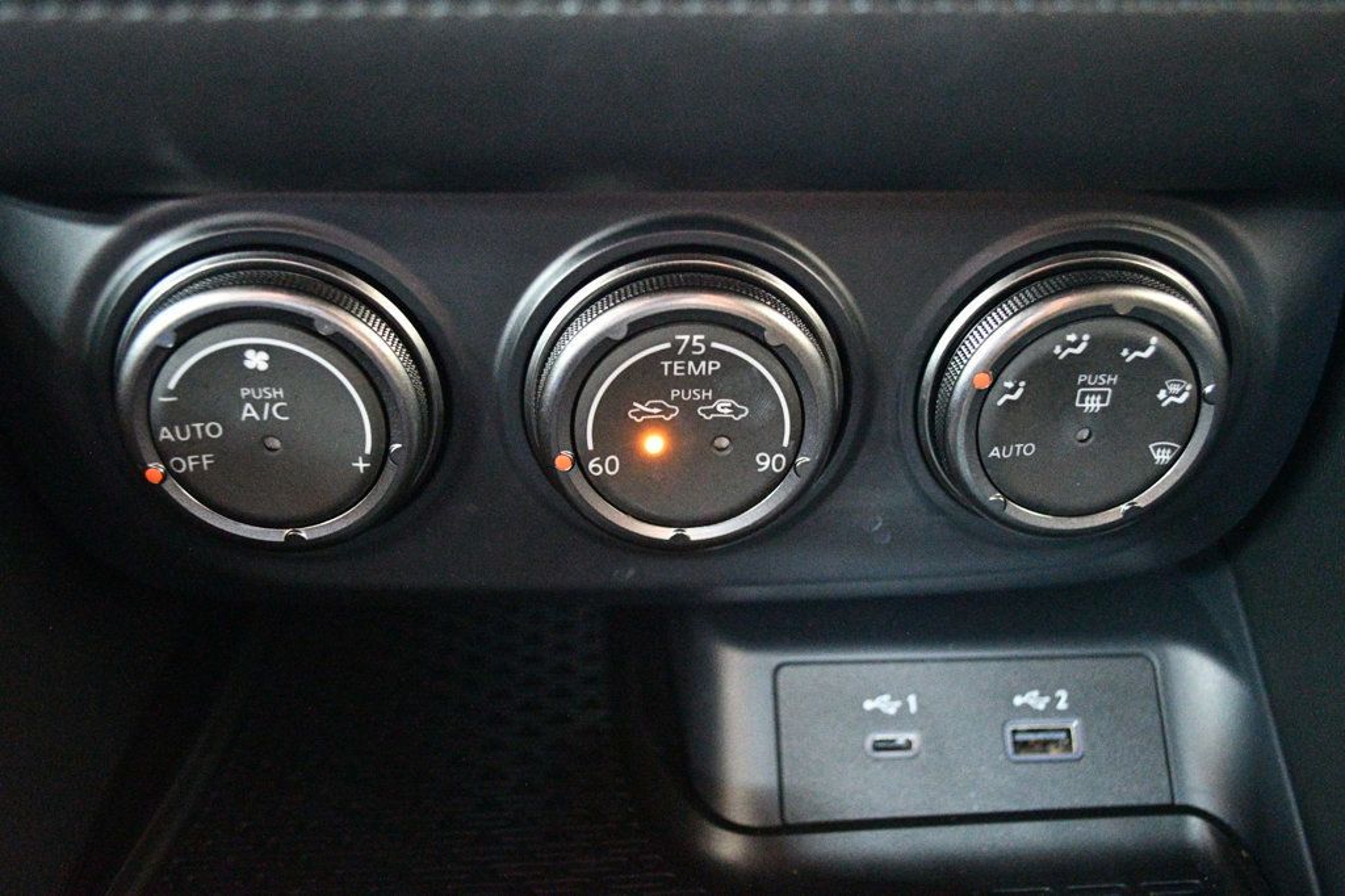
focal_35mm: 33
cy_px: 448
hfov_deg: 57.2
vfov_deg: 39.9
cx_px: 672
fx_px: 1232
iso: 12800
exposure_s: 1/8
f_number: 4
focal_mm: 22
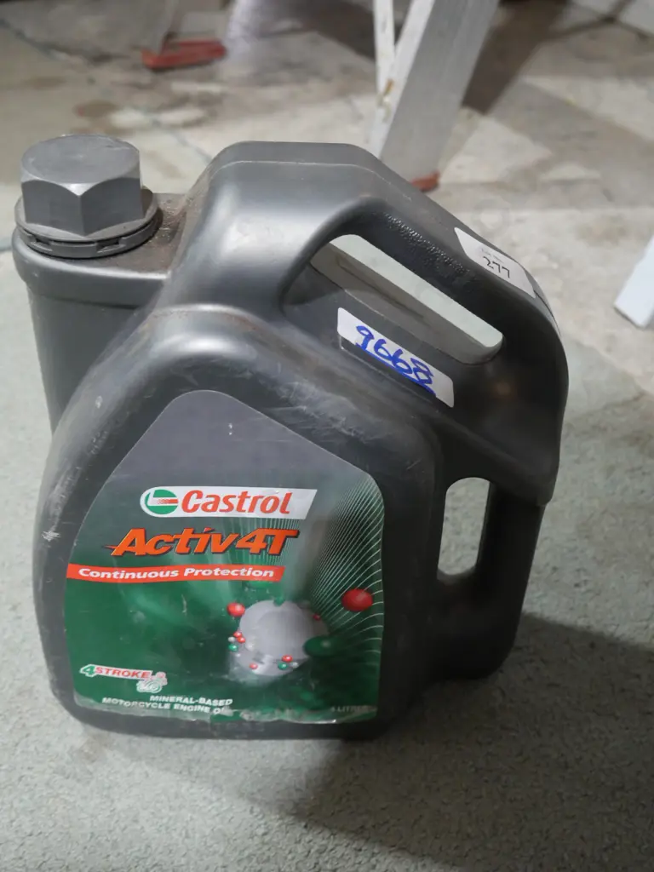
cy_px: 436
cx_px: 327
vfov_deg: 44.8
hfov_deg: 34.3
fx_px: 1058
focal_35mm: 42
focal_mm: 21
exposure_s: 1/60
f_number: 4.6
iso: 1600
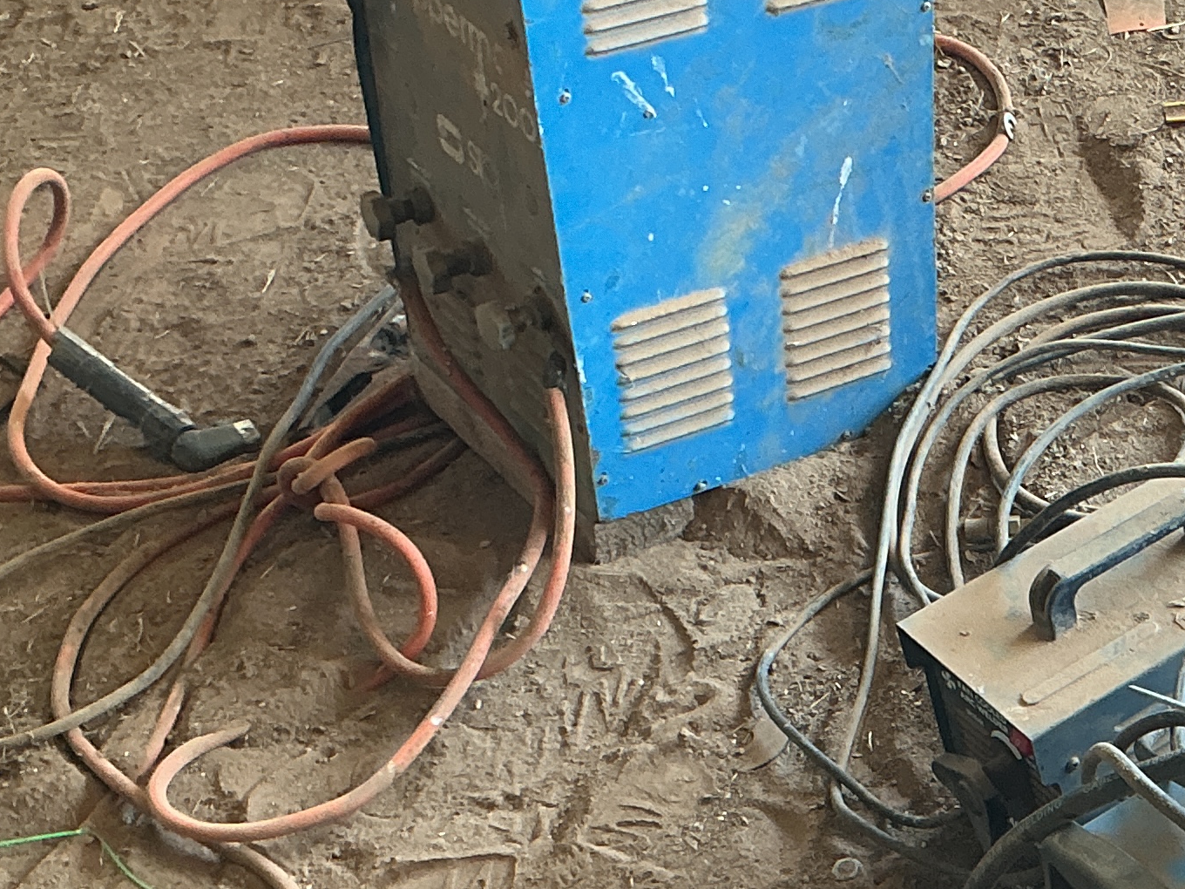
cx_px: 1250
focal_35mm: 86
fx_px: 2944
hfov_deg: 21.7
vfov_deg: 17.0
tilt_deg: -45.0
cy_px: 736
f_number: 1.8
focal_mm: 3
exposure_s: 1/60
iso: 64
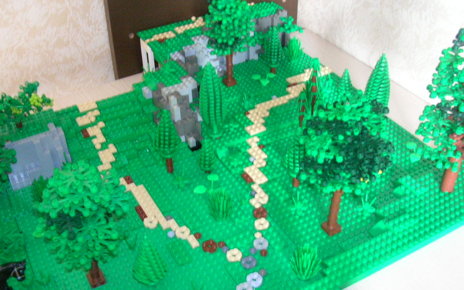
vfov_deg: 30.5
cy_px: 143
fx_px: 531
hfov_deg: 47.2
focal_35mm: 42
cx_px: 227
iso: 200
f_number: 2.8
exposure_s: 1/3.9
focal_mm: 5.8
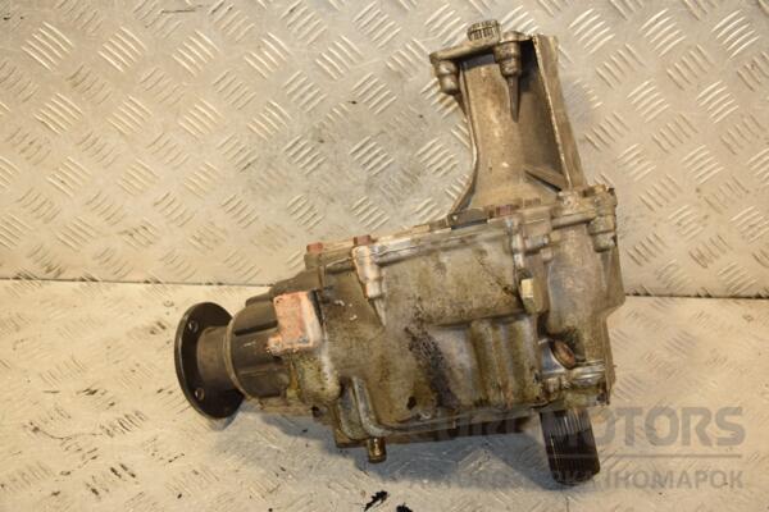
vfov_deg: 26.5
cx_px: 384
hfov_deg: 38.9
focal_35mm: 51
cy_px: 256
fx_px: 1089
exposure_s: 1/160
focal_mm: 34
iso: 800
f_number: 5
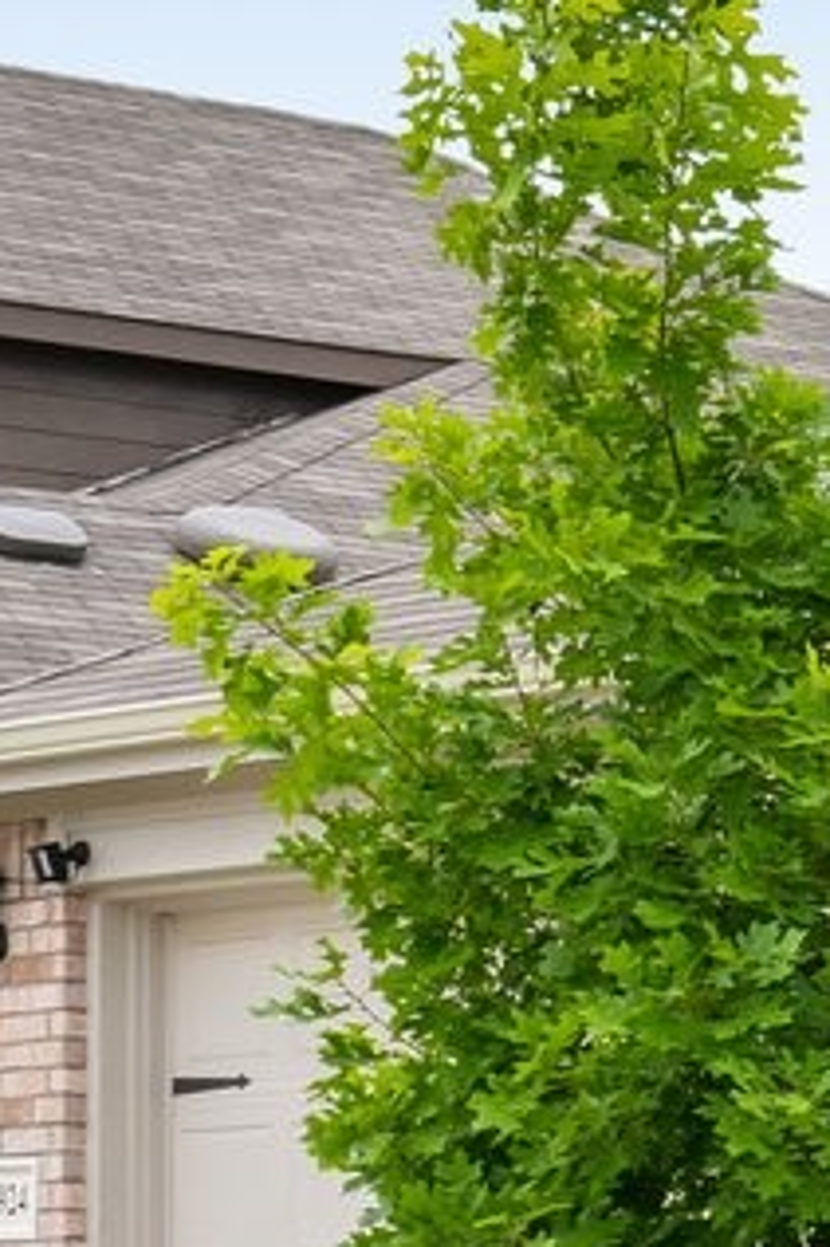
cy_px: 631
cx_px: 2982
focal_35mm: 168
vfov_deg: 12.2
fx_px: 5816
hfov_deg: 6.8
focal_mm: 26
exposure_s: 1/200
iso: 100
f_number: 8
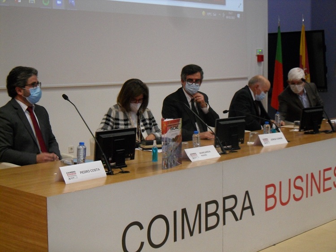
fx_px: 572
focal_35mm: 59
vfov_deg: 24.8
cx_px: 168
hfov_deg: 32.7
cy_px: 126
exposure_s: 1/20
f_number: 4
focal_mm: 10.6
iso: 640
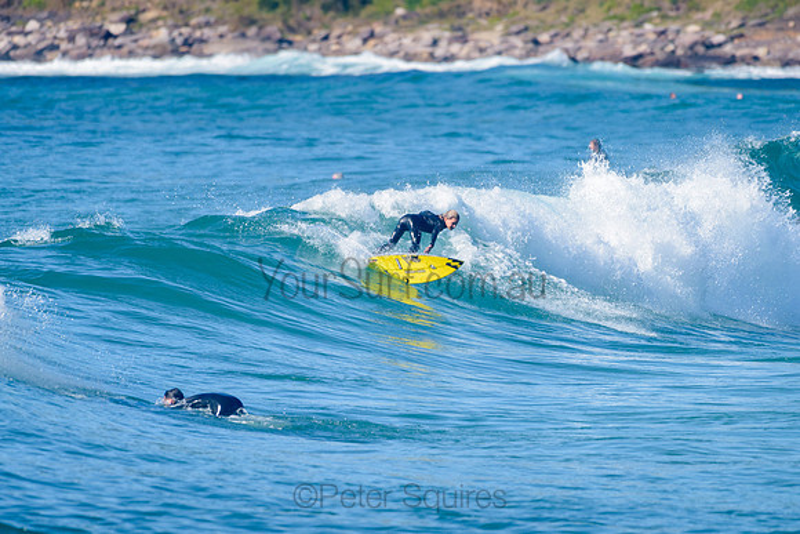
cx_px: 410
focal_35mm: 637
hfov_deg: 3.2
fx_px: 14161
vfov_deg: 2.2
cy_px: 290
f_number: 5.6
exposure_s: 1/2000
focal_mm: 500
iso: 250
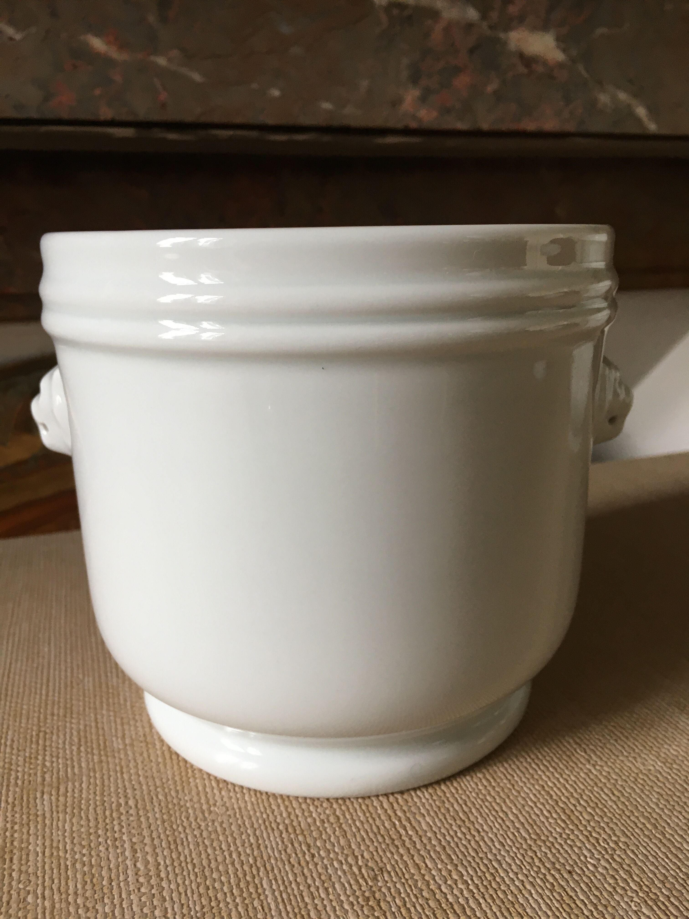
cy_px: 460
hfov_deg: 48.2
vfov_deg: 61.7
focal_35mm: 29
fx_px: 770
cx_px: 344
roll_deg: +1.0
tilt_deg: -14.2
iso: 64
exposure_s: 1/33
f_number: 2.2
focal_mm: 4.15
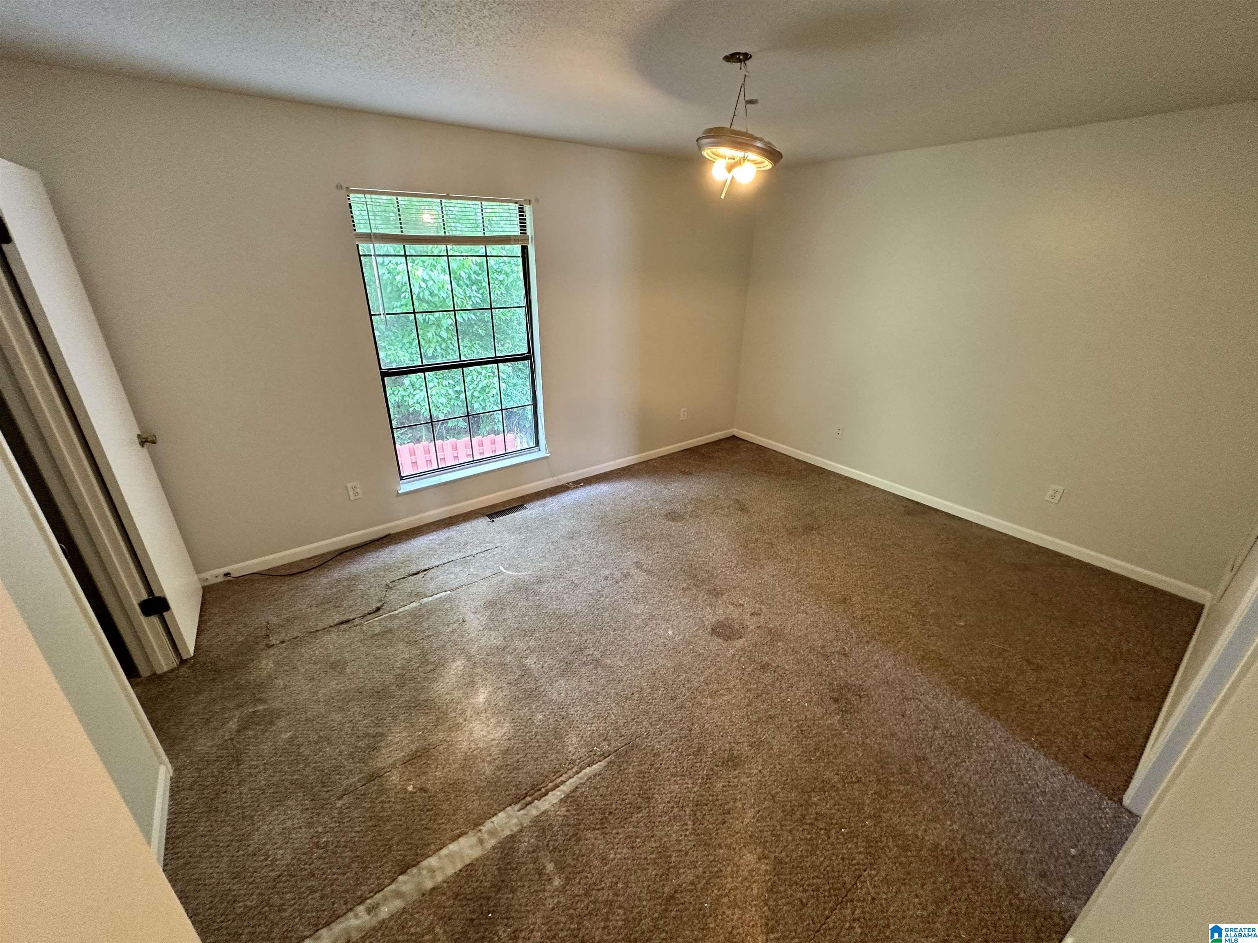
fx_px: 509
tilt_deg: -22.4
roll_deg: +0.2
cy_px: 472
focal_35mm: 14
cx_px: 629
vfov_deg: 85.7
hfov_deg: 102.1
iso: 250
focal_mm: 2.22
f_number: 2.2
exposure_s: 1/60
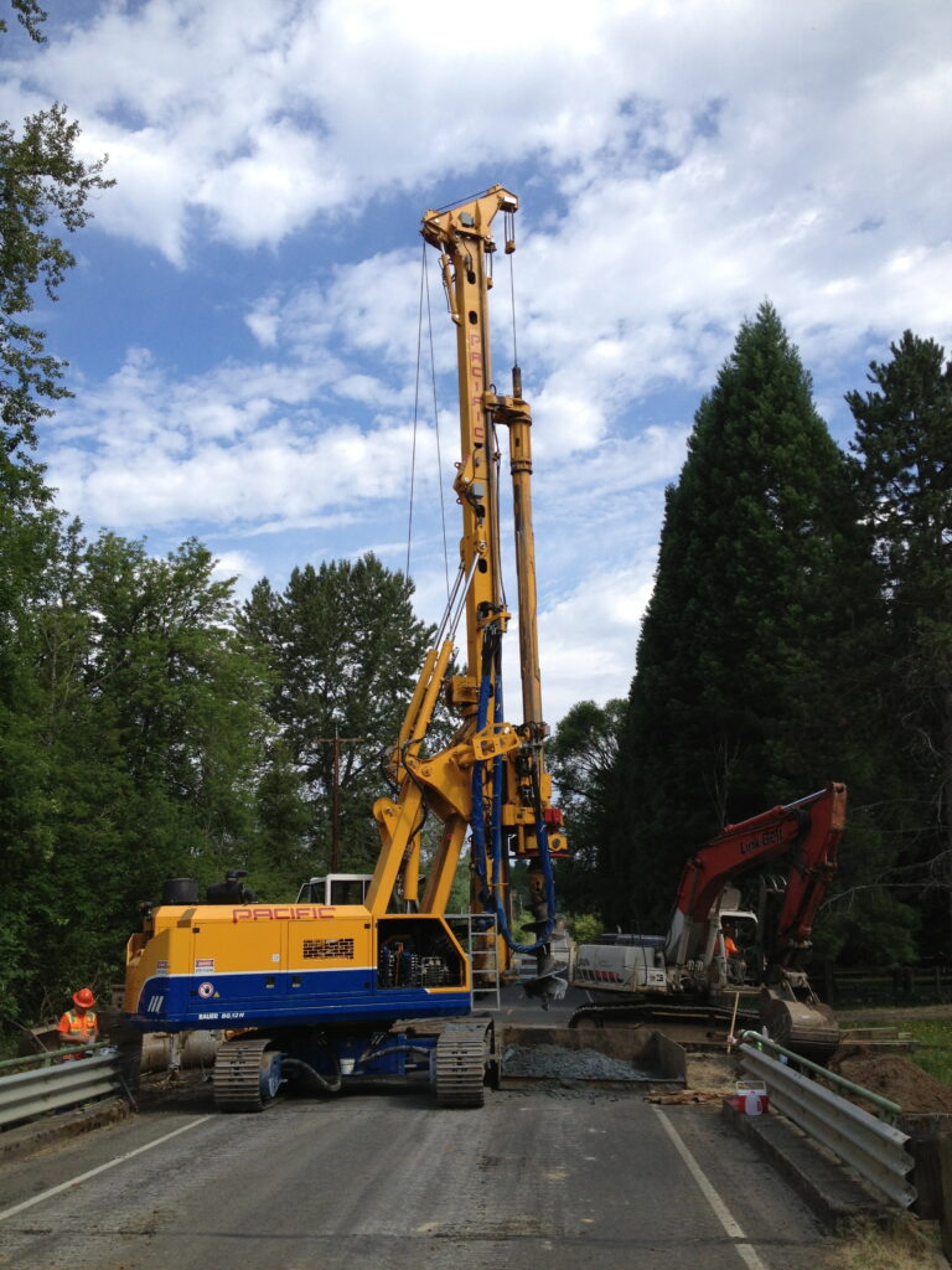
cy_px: 635
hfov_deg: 40.7
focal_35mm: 35
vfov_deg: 52.6
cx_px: 476
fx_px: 1283
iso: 50
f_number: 2.4
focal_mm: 4.28
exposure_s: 1/1346
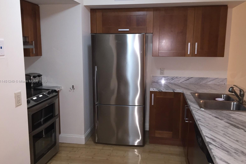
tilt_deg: -9.3
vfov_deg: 42.3
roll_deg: -0.8
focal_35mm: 31
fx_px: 212
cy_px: 82
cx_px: 123
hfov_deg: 60.3
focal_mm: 4.15
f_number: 2.2
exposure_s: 1/16
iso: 160
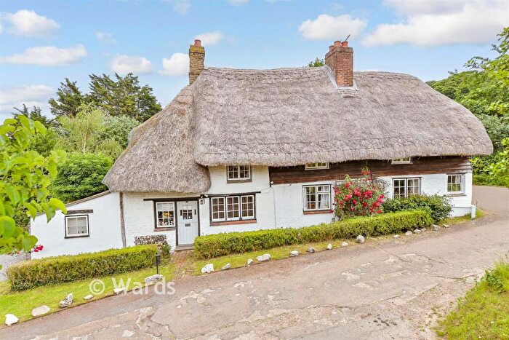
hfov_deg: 86.9
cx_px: 254
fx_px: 269
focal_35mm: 19
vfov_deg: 64.6
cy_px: 170
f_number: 7.1
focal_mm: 13
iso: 500
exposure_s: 1/200
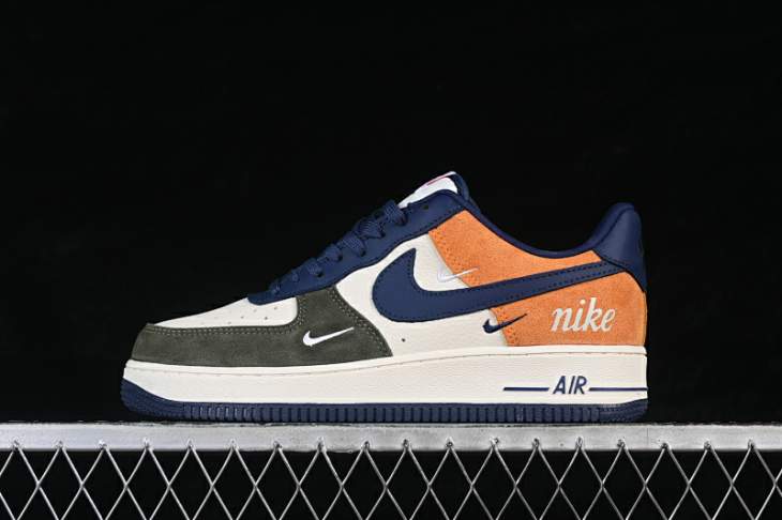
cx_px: 391
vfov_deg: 18.2
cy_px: 260
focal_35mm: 75
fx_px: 1628
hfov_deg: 27.0
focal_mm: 50
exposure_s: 1/80
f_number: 8
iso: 160
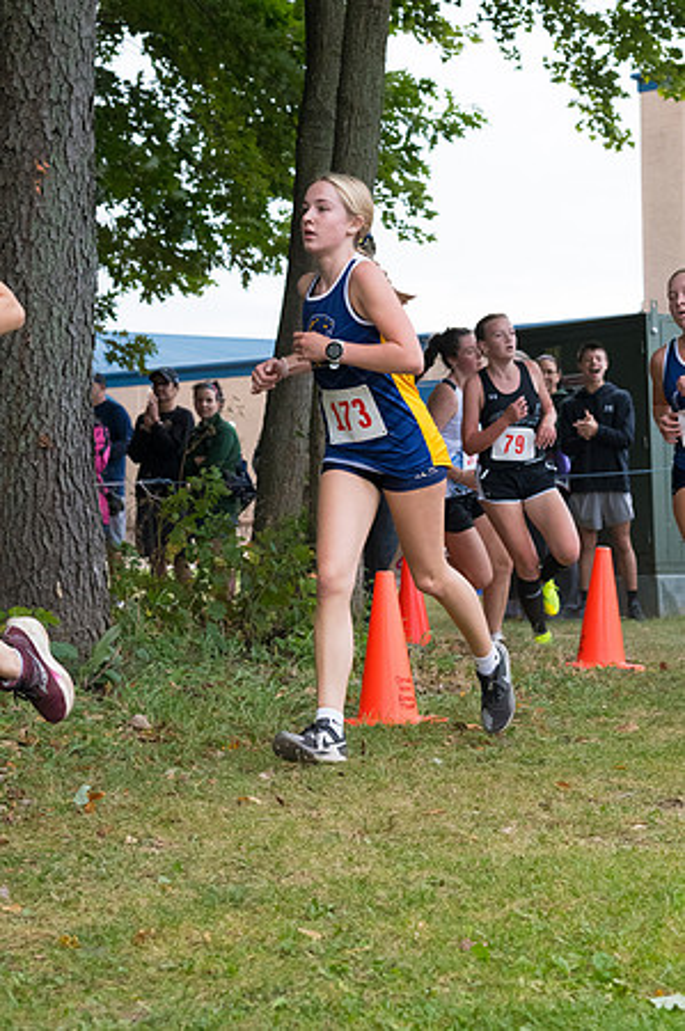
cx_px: 342
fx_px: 2832
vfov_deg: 20.6
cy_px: 516
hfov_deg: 13.8
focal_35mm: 99
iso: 2000
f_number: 5.6
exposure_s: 1/1250
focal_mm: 66
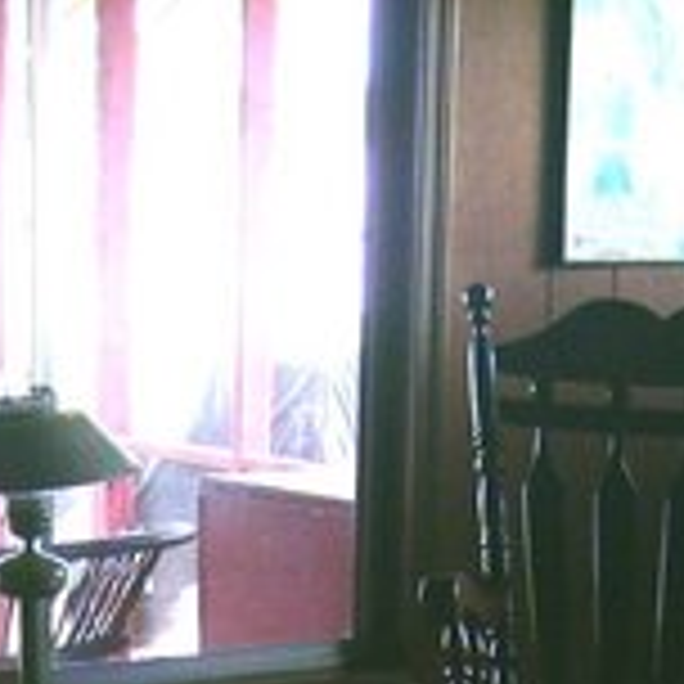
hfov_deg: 13.4
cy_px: 1076
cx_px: 288
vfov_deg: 12.6
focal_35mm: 130
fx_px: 2906
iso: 88
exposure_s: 1/30
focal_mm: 5.8
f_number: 2.8
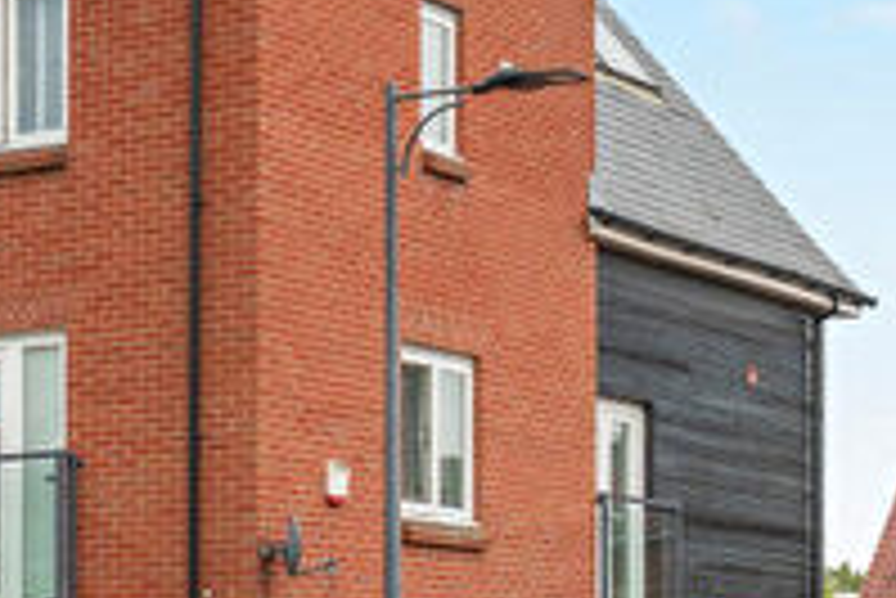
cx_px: 140
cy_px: 223
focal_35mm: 109
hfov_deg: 18.5
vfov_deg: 12.6
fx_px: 2715
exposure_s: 1/640
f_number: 8
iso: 400
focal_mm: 21
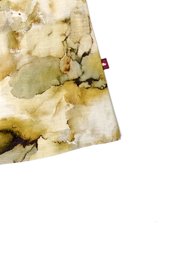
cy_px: -122
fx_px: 873
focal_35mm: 112
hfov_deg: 11.8
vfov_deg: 16.8
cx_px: -70
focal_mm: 35
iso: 1000
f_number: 9
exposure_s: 1/50
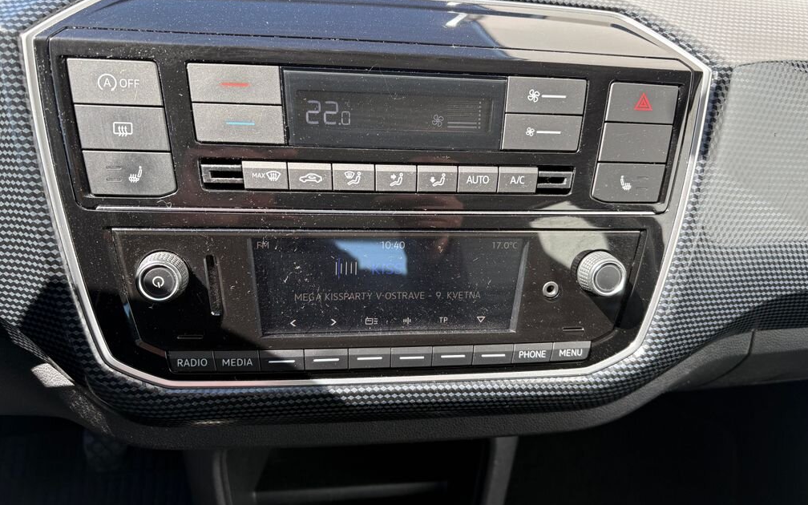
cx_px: 409
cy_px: 226
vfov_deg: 44.5
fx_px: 617
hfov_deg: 66.5
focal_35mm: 28
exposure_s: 1/346
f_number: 1.6
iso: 64
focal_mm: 5.96
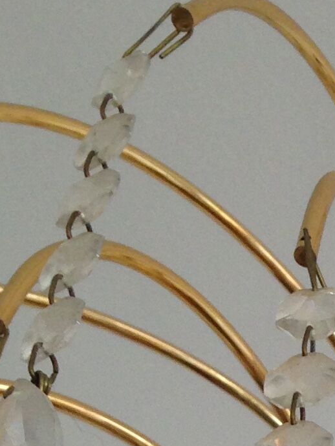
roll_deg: -0.5
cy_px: 967
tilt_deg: +36.3
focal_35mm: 156
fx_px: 2012
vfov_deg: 11.2
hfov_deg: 9.1
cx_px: 605
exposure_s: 1/40
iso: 64
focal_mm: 4.12
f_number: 2.4
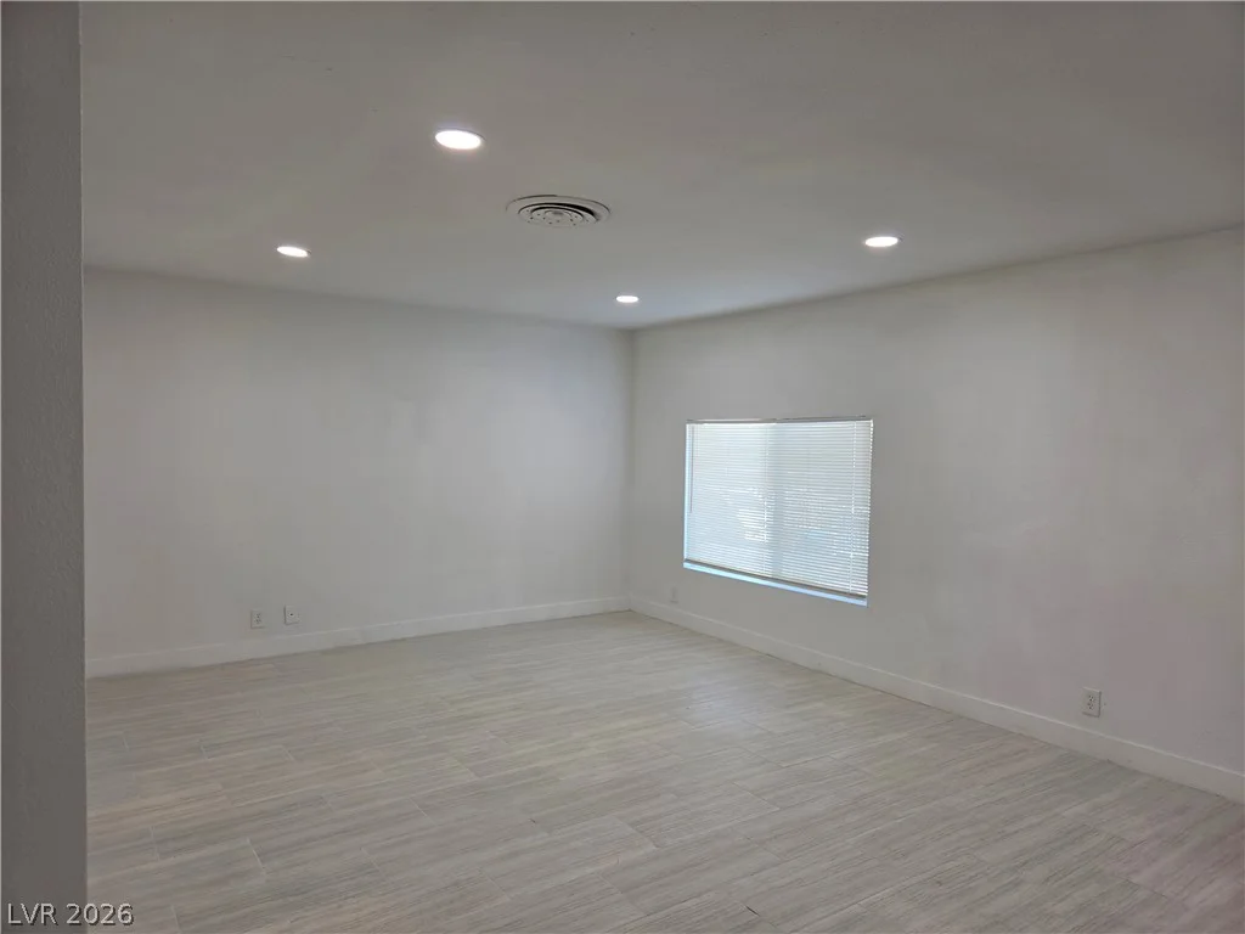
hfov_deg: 73.9
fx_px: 827
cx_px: 622
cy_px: 467
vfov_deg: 58.9
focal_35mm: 23
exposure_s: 1/120
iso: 80
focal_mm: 5.4
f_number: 1.8
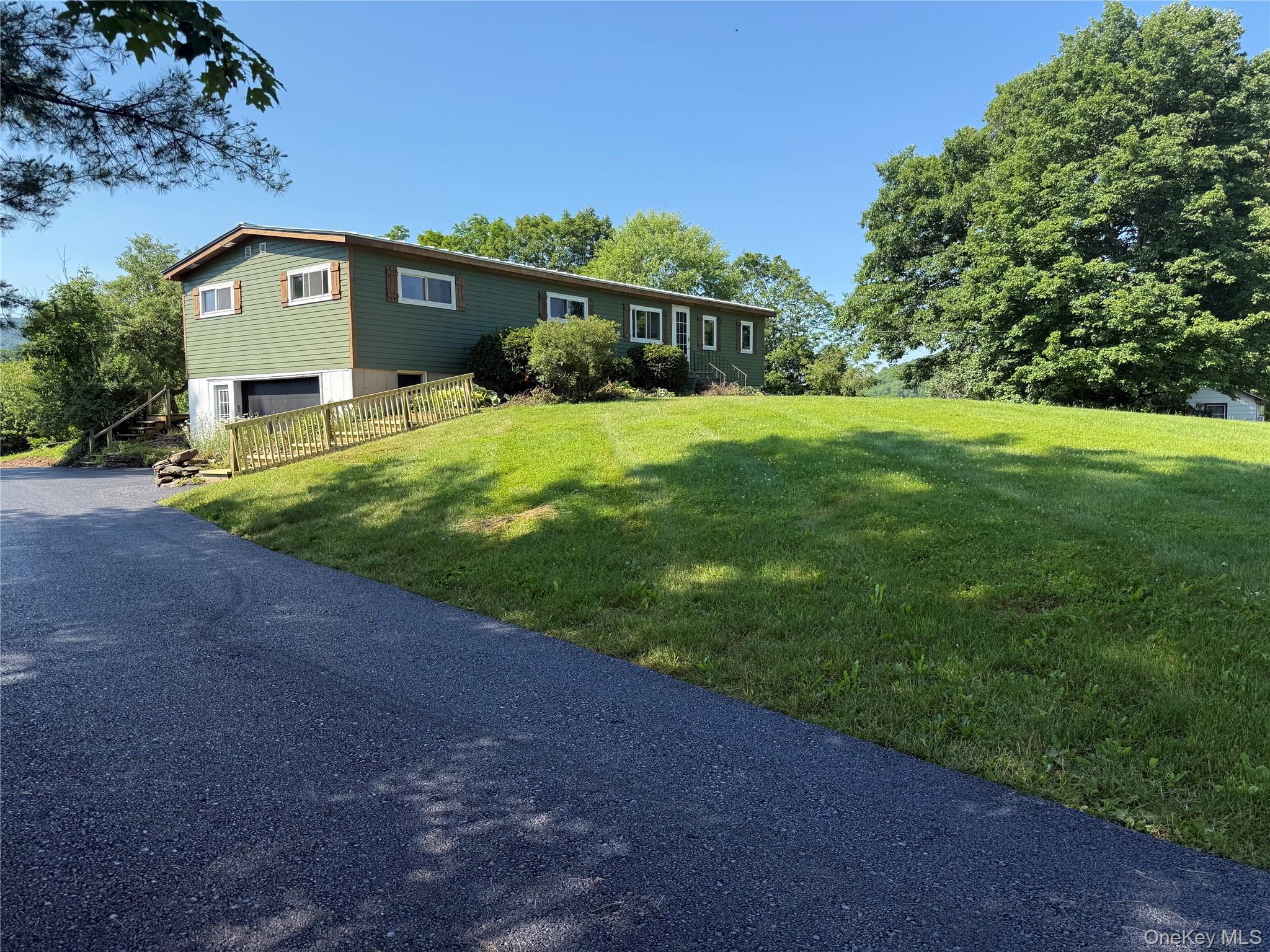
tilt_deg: -3.4
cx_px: 635
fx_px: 881
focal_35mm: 24
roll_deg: +0.7
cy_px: 476
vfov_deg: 56.8
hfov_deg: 71.6
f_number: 1.78
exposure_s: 1/1770
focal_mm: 6.76
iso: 80
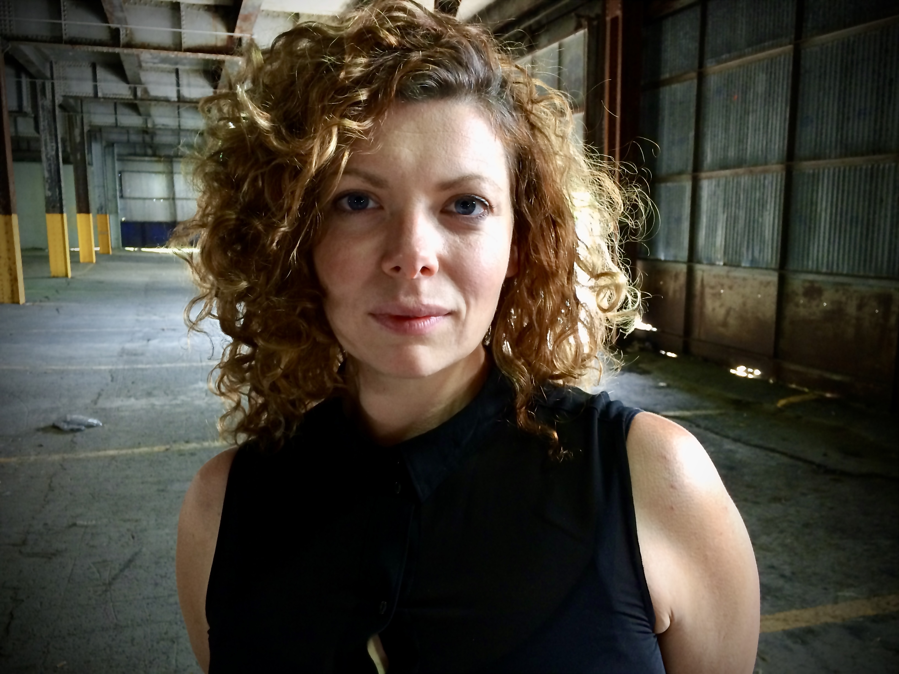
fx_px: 753
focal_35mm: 29
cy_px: 337
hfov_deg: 61.7
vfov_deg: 48.2
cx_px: 450
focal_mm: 4.15
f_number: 2.2
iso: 125
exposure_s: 1/30
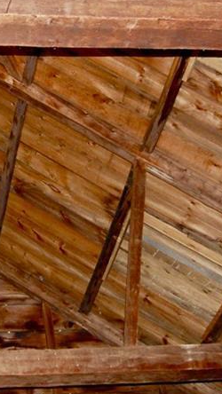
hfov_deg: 12.6
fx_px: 983
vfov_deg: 22.5
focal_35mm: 94
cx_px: -26
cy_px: 112
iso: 900
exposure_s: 1/60
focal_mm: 26
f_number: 4
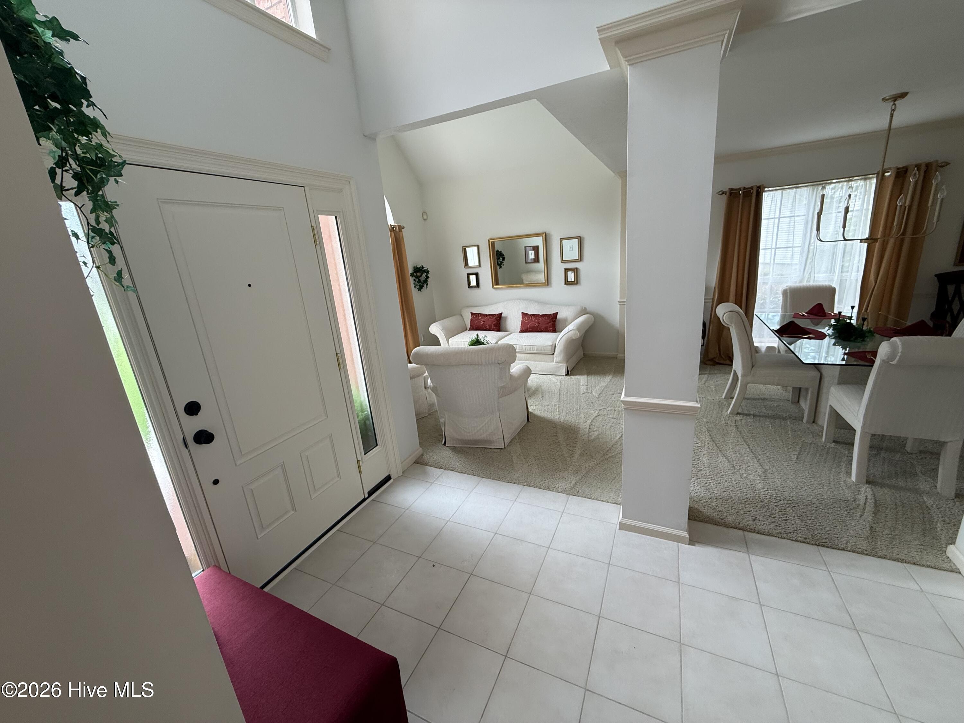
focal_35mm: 14
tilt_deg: -15.1
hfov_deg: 102.1
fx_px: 390
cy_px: 362
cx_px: 482
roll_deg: +4.8
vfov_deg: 85.7
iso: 125
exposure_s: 1/120
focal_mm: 2.22
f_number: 2.2
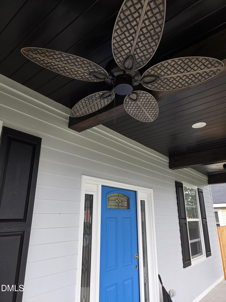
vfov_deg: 73.9
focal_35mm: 23
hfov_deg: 58.9
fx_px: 200
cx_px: 113
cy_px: 151
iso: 32
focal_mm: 5.4
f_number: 1.8
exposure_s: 1/60
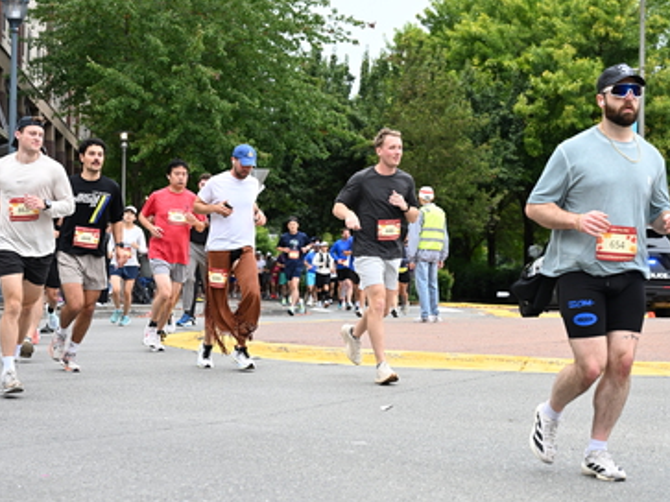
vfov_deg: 17.2
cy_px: 231
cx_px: 337
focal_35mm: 86
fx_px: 1664
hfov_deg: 22.8
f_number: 4
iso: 1600
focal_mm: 59
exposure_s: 1/800
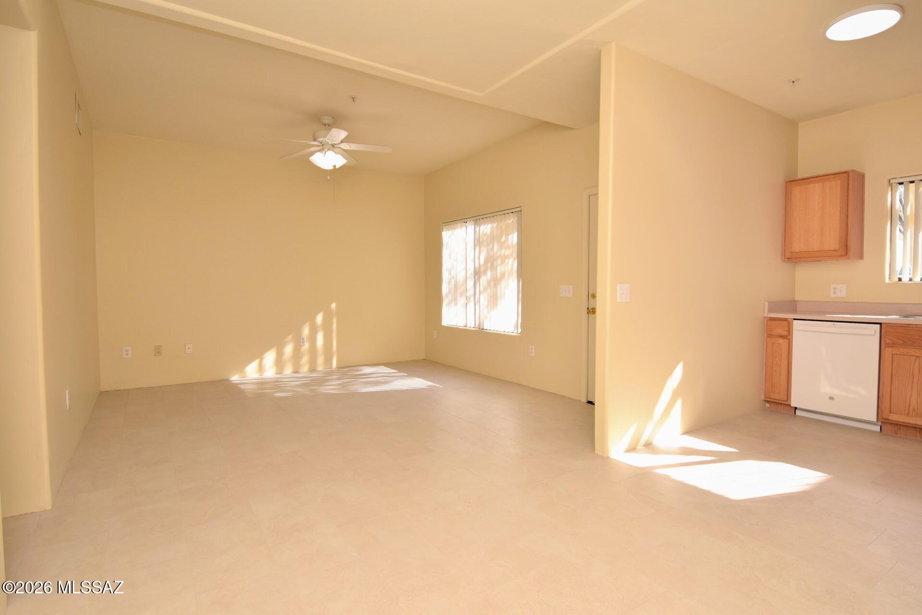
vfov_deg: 67.4
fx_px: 461
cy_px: 308
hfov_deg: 90.0
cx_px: 461
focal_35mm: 18
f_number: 9
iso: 400
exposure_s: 1/100
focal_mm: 12
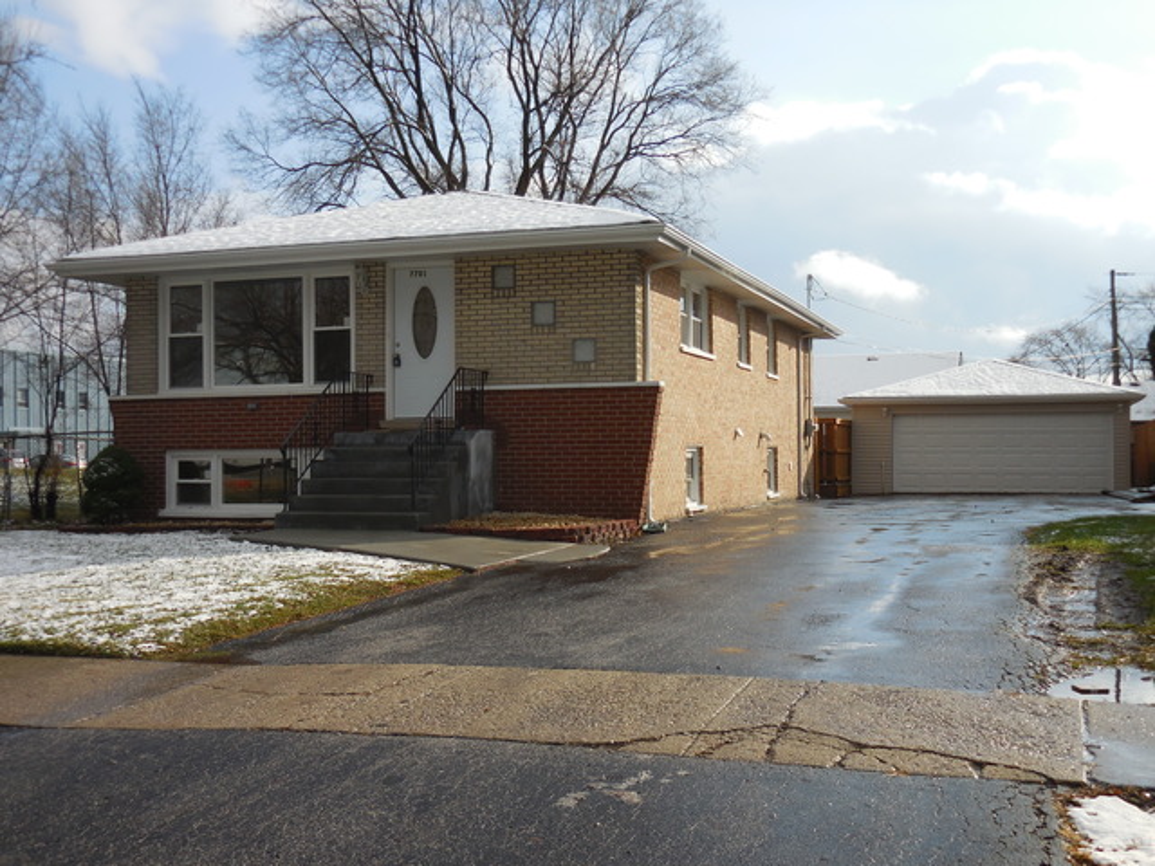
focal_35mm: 39
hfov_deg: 47.9
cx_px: 578
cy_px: 433
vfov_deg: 36.8
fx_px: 1301
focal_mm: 7
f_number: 3.9
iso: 125
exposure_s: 1/1000
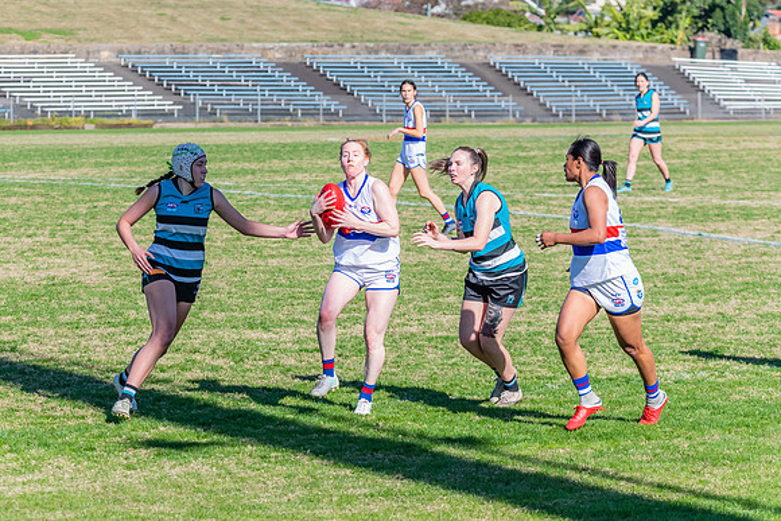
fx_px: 4053
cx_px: 348
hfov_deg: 11.0
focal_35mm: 187
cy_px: 241
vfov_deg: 7.4
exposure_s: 1/1600
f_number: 9
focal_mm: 150
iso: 800
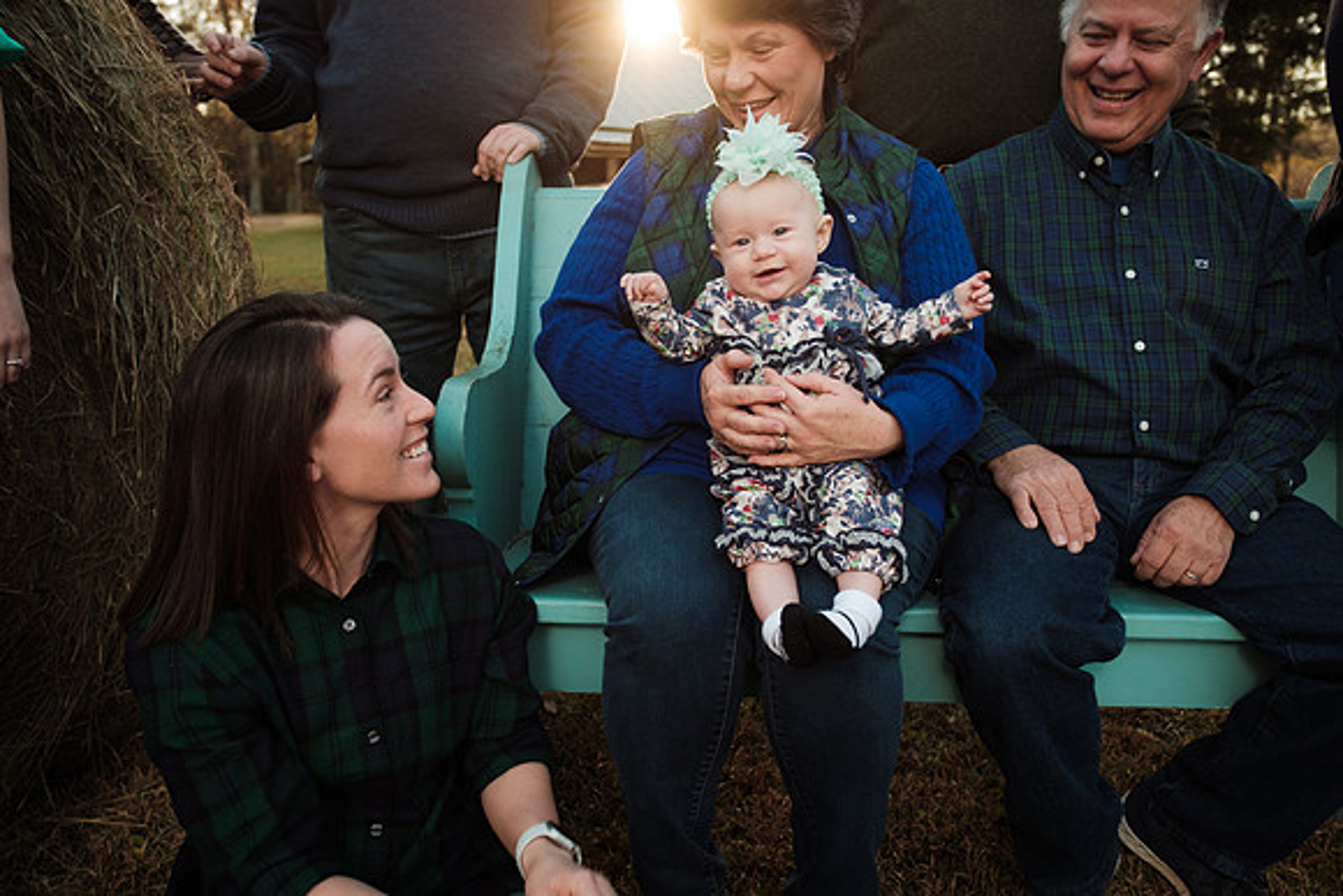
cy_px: 448
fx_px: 1007
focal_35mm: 27
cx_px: 672
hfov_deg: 67.4
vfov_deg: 48.0
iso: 200
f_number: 2.8
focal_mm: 18
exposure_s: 1/250
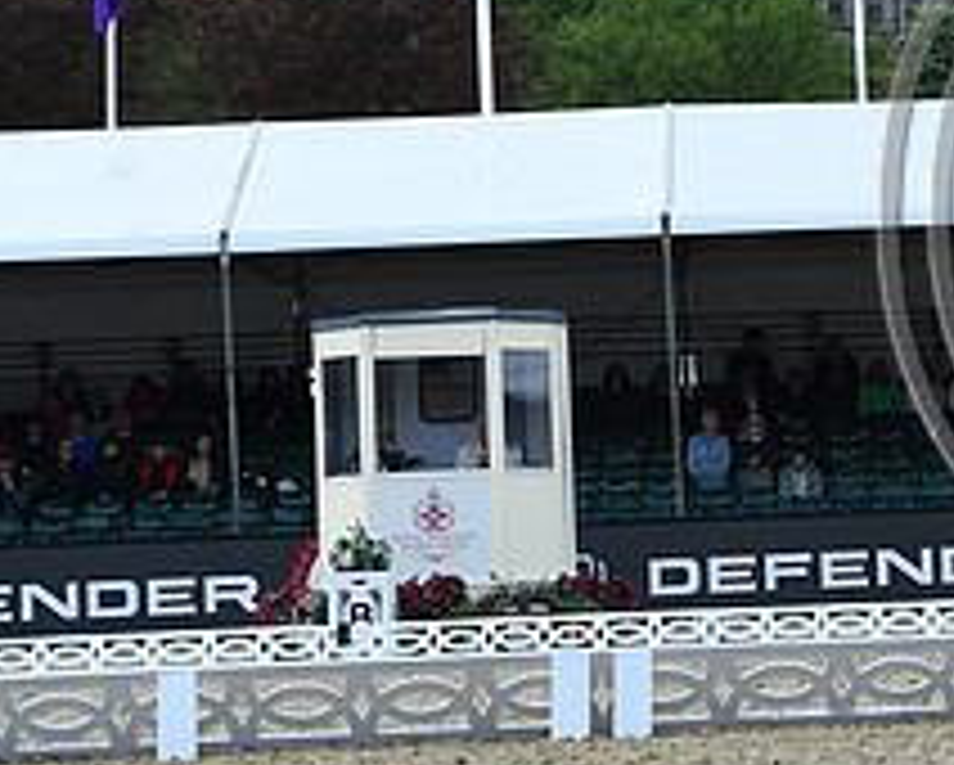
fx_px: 5793
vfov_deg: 7.5
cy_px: 153
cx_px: 1292
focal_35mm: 205
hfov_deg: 9.2
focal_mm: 80
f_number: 5
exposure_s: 1/1600
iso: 400
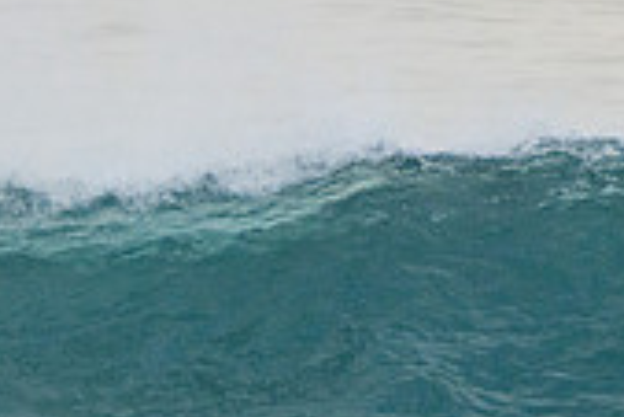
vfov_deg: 0.7
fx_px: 32735
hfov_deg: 1.1
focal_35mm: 1887
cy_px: 660
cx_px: -269
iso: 500
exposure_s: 1/1250
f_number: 5.6
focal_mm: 400
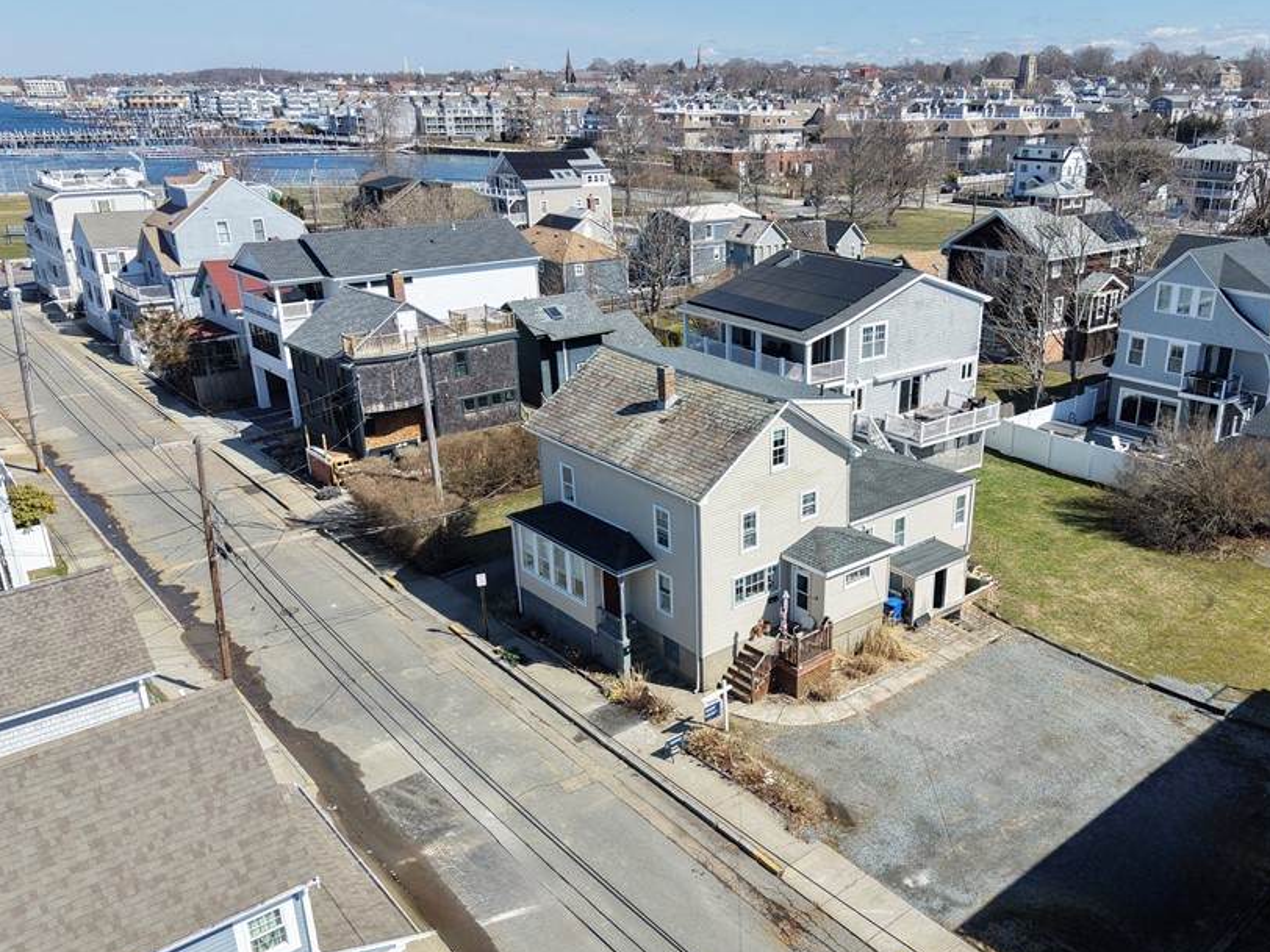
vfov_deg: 48.2
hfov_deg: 61.1
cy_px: 519
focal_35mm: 29
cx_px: 763
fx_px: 1064
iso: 320
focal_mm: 8.67
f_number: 1.8
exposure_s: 1/6000
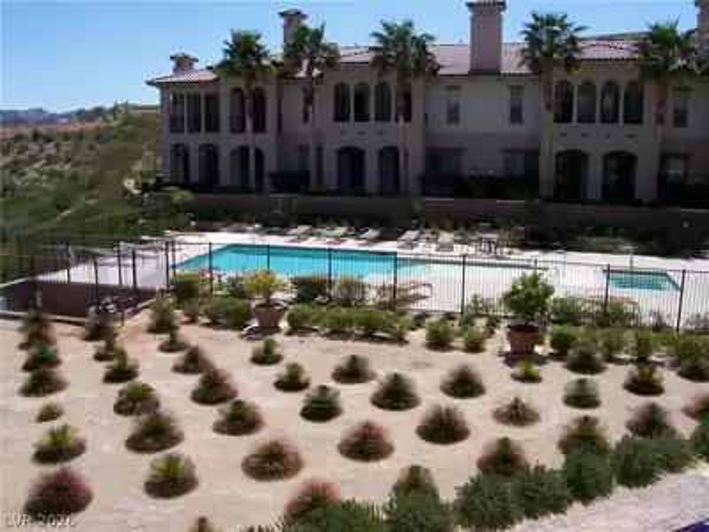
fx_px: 696
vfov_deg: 41.8
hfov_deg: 54.0
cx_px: 354
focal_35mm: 34
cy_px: 266
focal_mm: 5.6
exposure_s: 1/563
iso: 80
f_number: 5.1
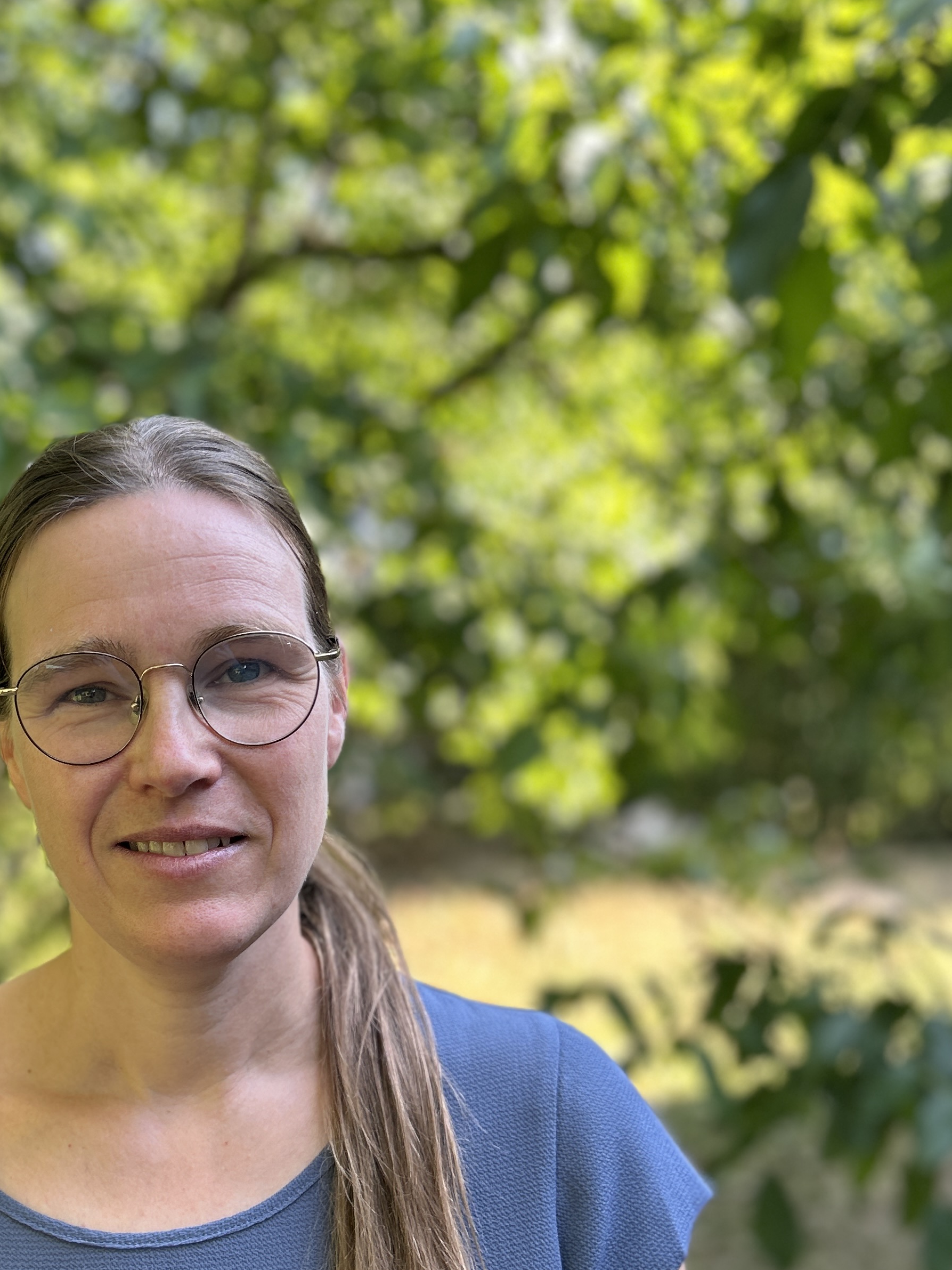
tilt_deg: -6.8
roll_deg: +0.2
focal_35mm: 44
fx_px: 1614
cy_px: 817
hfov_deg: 32.0
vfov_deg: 42.5
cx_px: 183
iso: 32
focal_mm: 5.7
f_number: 1.5
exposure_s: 1/138
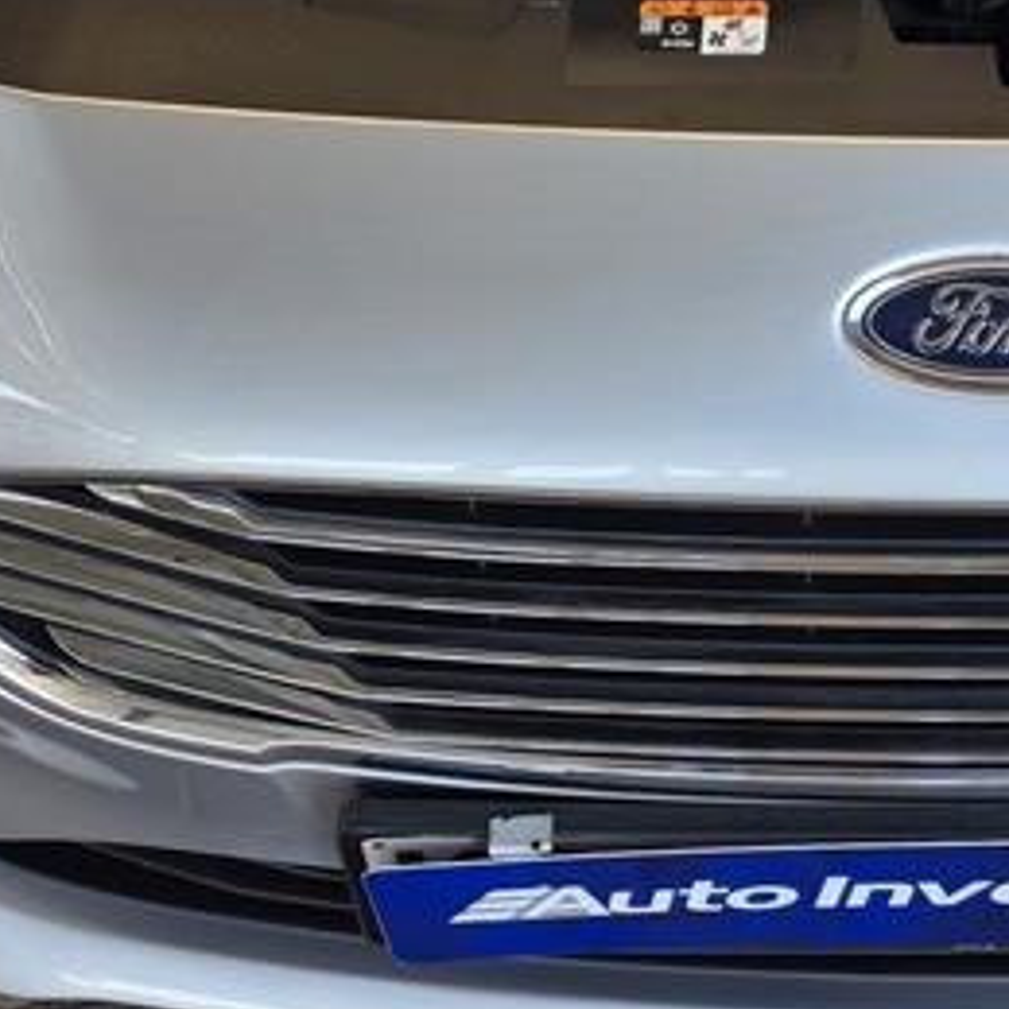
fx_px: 2638
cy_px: -287
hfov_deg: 21.1
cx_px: 951
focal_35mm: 80
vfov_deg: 20.0
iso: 20
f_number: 1.7
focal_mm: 6.25
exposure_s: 1/50.7
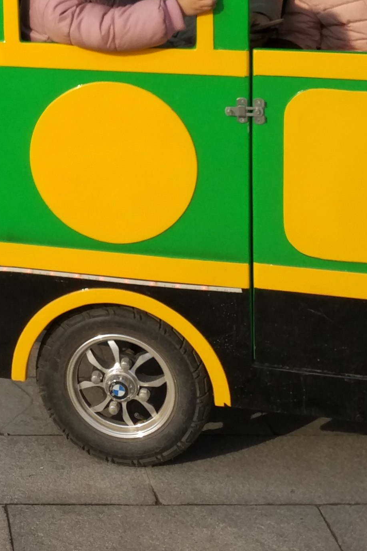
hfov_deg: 13.6
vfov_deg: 20.8
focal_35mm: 94
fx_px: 1437
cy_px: -20
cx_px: -210
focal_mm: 4.12
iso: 100
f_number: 2
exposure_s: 1/1202
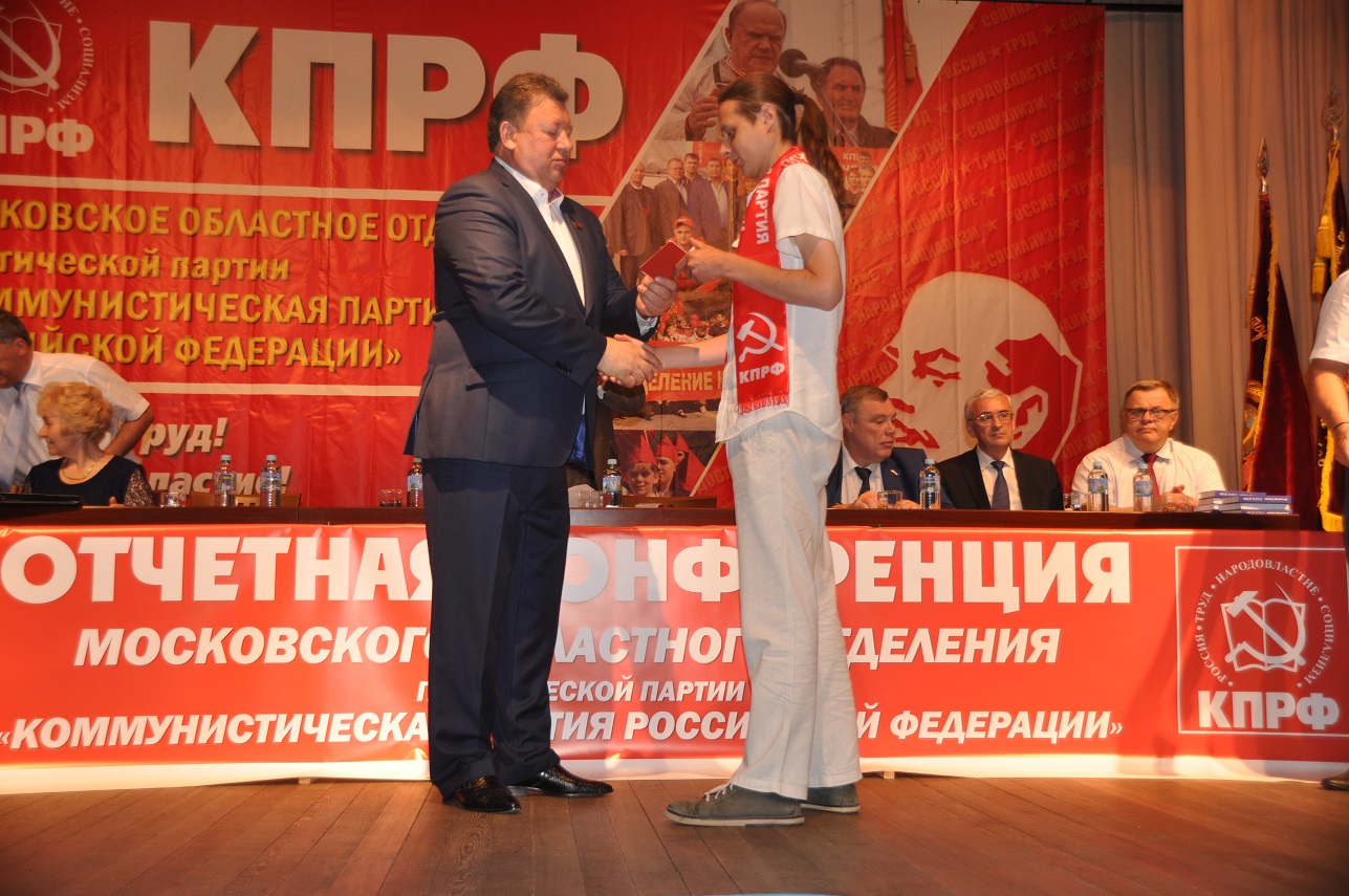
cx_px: 674
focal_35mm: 39
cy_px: 448
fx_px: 1460
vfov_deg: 34.1
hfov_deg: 49.6
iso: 400
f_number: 3.8
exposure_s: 1/160
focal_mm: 26
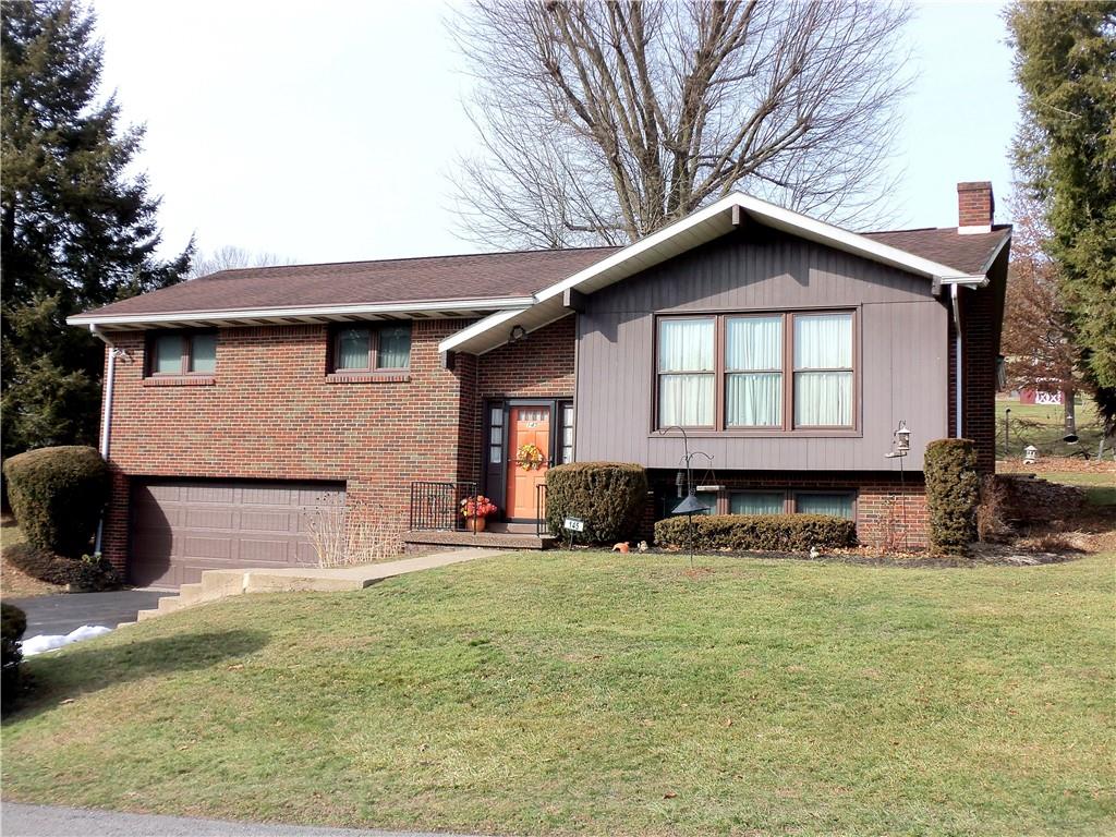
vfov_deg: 38.7
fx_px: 1193
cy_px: 418
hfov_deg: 50.1
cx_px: 558
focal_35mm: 37
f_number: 3.6
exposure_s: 1/500
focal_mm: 6.7
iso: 64
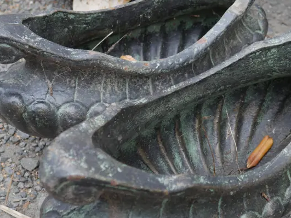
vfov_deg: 27.1
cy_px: 101
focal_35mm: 54
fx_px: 454
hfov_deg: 35.4
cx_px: 172
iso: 200
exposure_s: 1/100
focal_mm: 14
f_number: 3.5
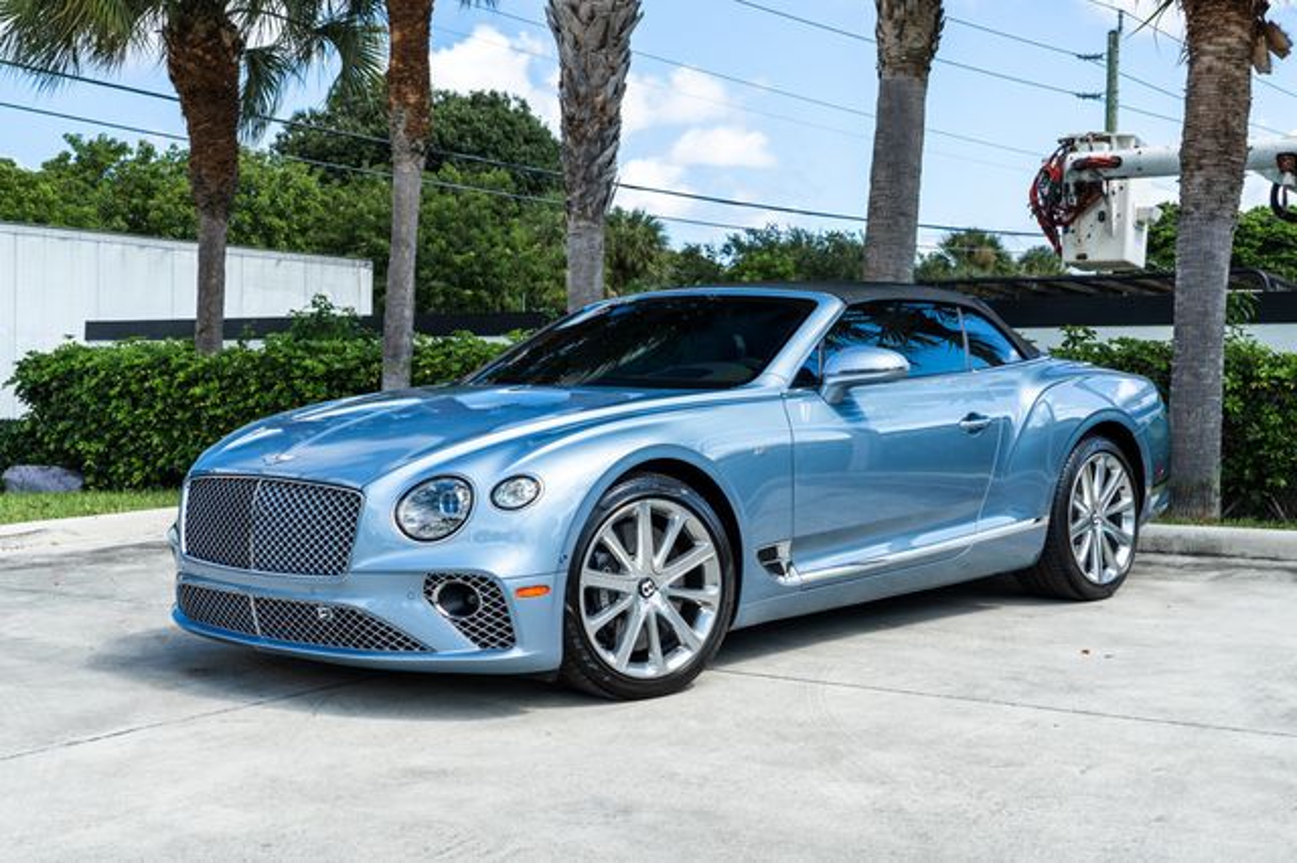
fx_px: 1668
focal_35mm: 46
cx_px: 657
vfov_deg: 29.0
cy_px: 416
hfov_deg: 42.5
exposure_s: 1/100
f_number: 8
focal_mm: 38
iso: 200
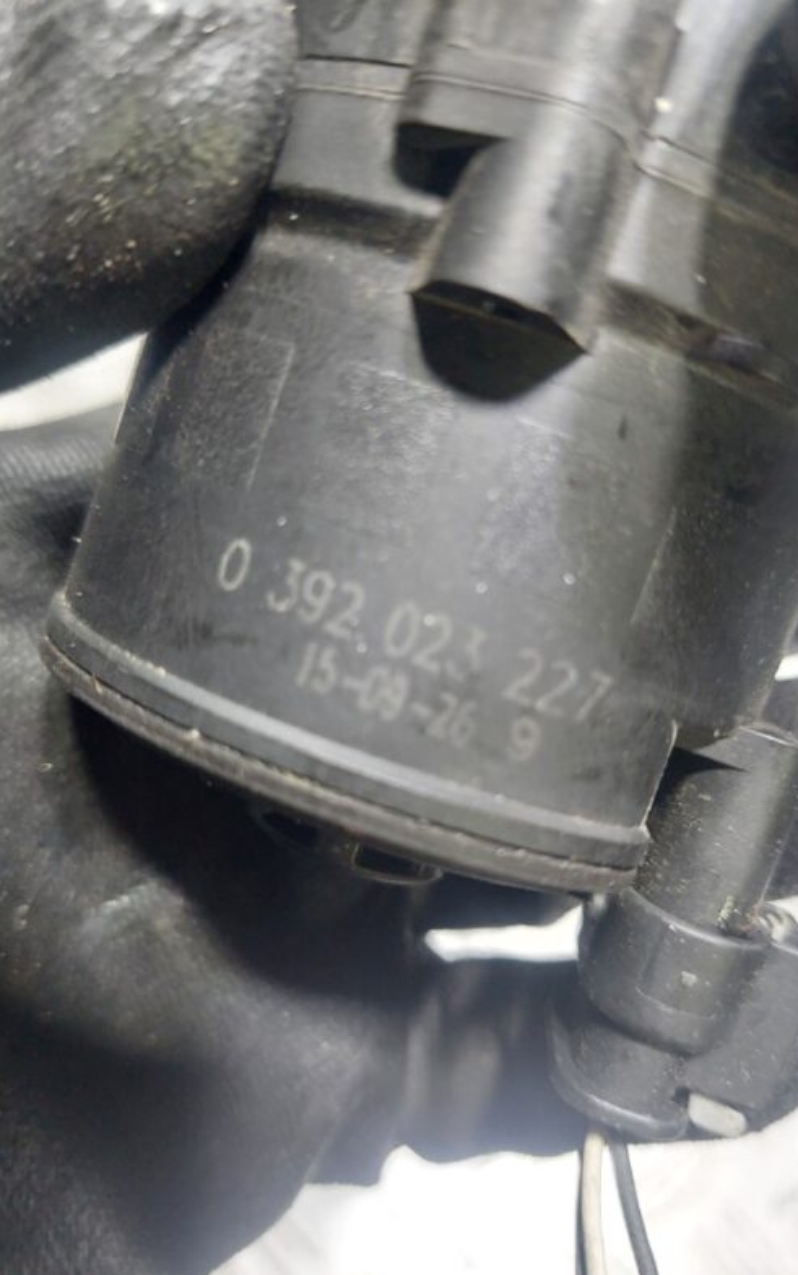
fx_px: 939
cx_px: 408
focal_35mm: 27
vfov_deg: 68.4
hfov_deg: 46.0
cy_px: 646
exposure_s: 1/50
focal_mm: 5.23
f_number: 1.8
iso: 500
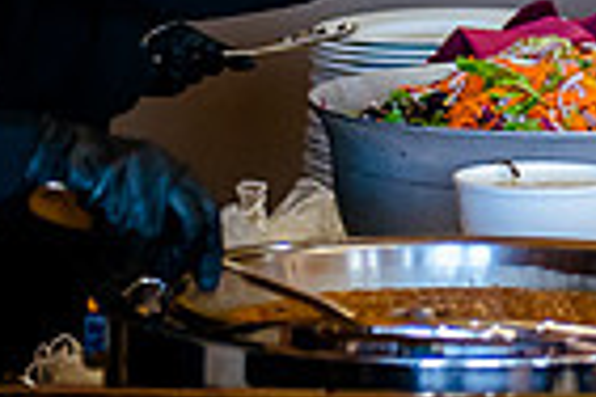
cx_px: 850
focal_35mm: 304
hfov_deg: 6.7
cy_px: -262
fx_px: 5032
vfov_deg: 4.5
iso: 2500
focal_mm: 55
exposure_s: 1/200
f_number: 2.8
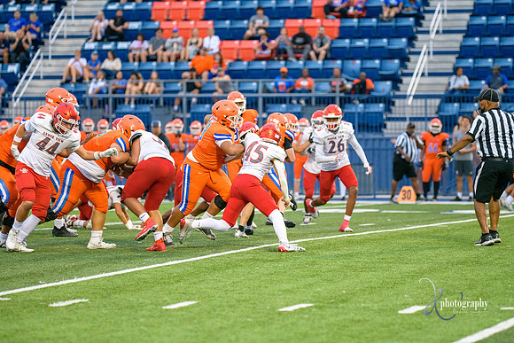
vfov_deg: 8.1
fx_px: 2428
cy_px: 172
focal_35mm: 170
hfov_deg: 12.1
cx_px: 257
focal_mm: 170
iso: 2000
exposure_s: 1/2000
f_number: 2.8
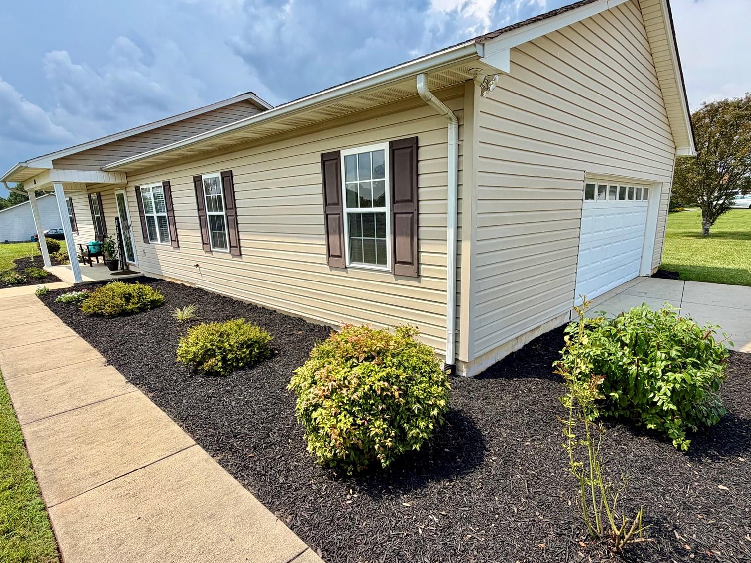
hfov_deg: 84.6
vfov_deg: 68.5
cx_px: 397
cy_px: 309
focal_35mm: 19
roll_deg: +1.6
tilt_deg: -13.6
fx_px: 412
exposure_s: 1/770
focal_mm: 2.22
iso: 32
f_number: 2.2
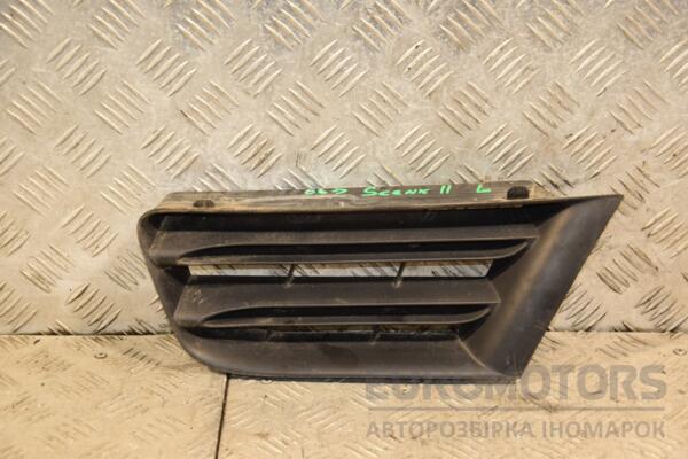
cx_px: 344
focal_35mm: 87
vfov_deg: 15.7
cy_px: 230
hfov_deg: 23.4
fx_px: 1663
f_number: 5
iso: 800
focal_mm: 58
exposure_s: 1/100
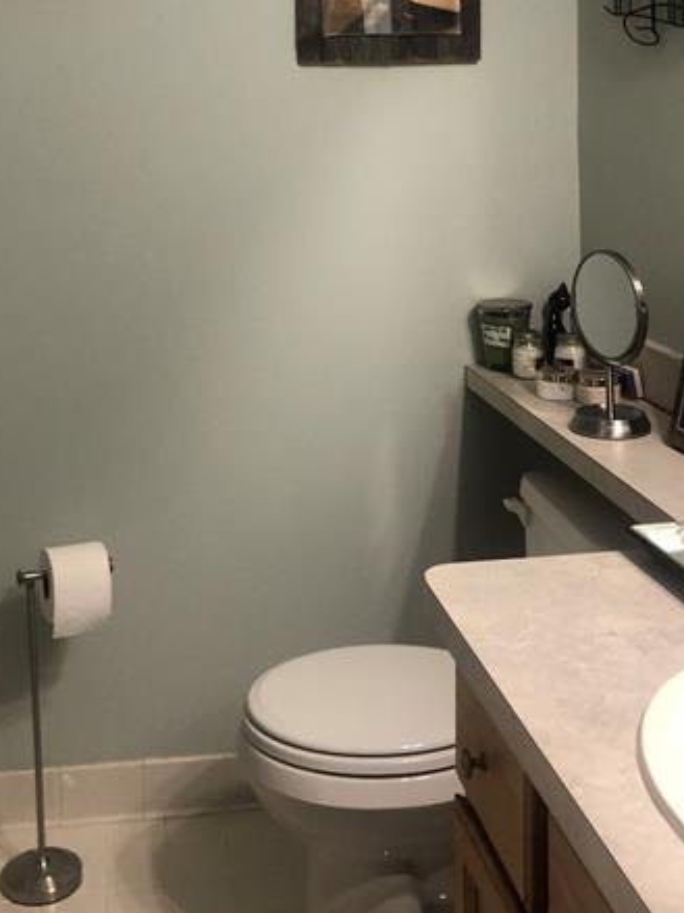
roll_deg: +0.1
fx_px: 1292
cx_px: 301
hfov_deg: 29.6
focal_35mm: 49
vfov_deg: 38.0
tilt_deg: -4.3
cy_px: 231
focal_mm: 3.99
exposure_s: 1/17
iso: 40
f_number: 1.8
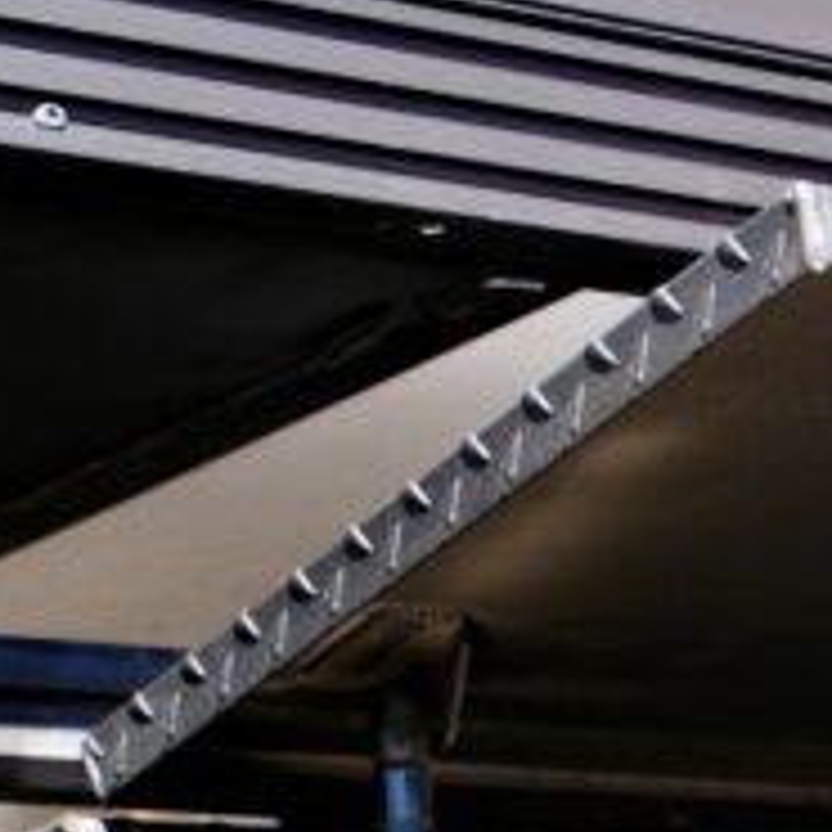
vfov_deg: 9.7
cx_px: 1556
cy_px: 956
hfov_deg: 9.3
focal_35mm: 179
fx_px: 4867
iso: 320
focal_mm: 25.4
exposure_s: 1/220
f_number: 5.6
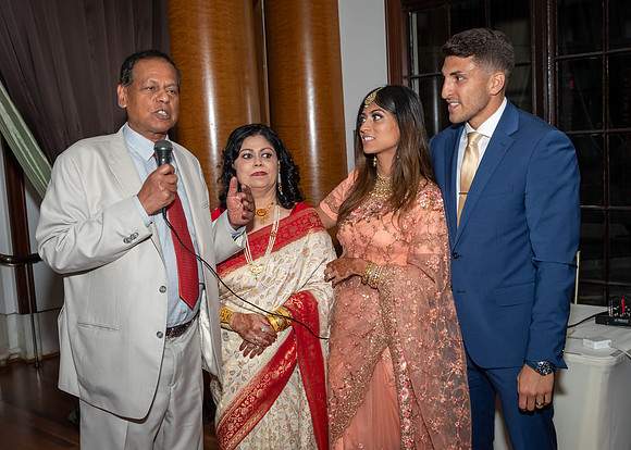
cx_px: 311
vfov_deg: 31.3
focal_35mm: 45
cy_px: 245
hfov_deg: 42.8
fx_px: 804
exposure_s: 1/250
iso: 500
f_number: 6.3
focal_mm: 23
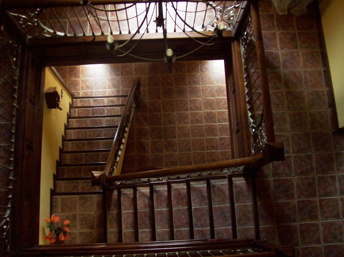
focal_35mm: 36
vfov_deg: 39.6
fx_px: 358
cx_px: 172
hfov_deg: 51.4
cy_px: 128
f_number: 2.7
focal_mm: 6
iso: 200
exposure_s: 1/64
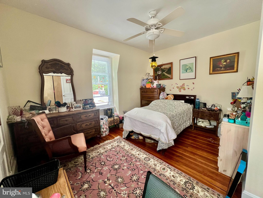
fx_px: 99
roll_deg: +1.0
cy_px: 99
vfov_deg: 89.9
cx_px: 132
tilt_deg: -7.1
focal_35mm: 13
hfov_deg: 106.2
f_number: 1.8
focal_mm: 1.57
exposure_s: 1/99
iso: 200
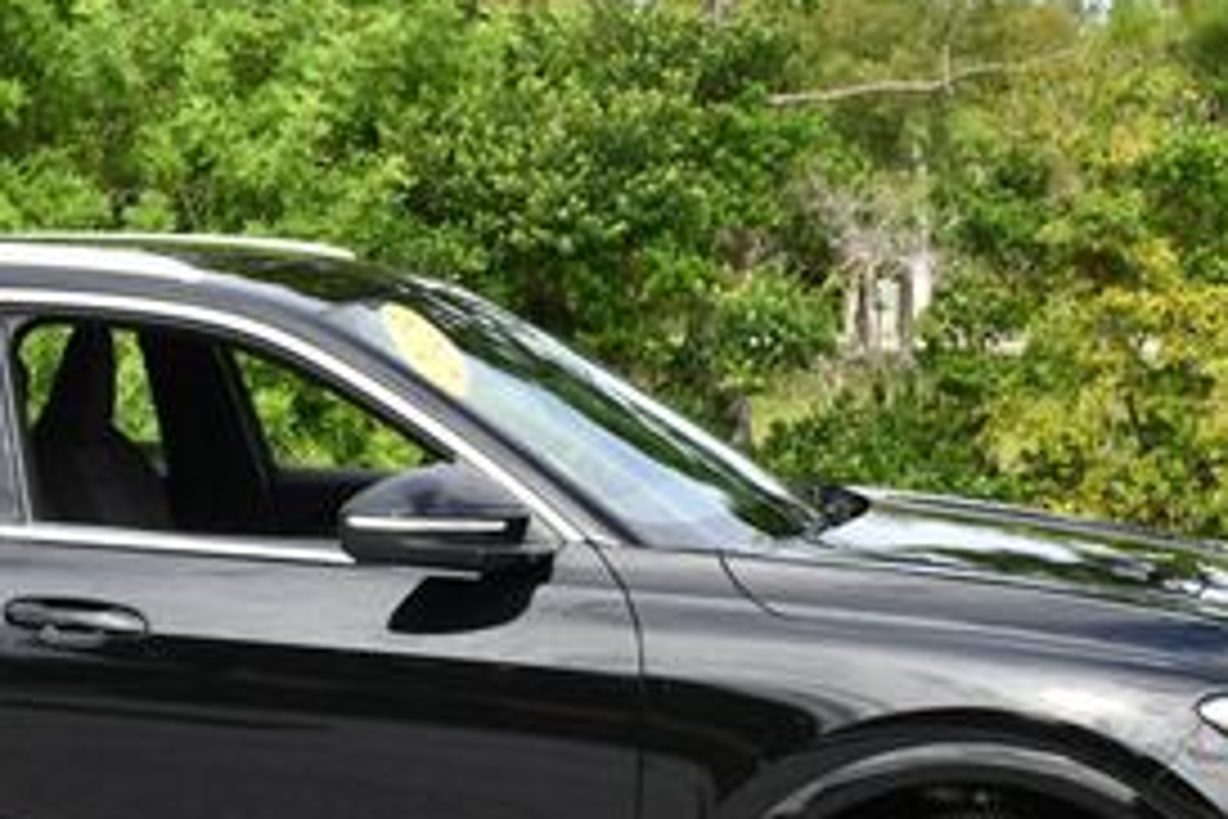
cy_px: 612
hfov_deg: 16.7
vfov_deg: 11.2
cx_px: 319
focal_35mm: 122
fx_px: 4161
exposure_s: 1/250
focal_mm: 26
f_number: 7.1
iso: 200
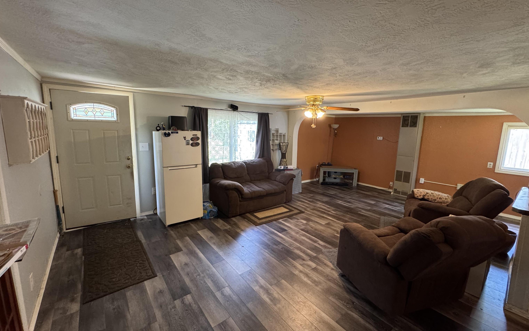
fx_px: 216
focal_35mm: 15
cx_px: 264
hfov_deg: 101.5
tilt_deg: -9.6
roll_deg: -2.5
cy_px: 161
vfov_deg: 74.8
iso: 400
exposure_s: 1/60
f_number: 2.2
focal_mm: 2.22
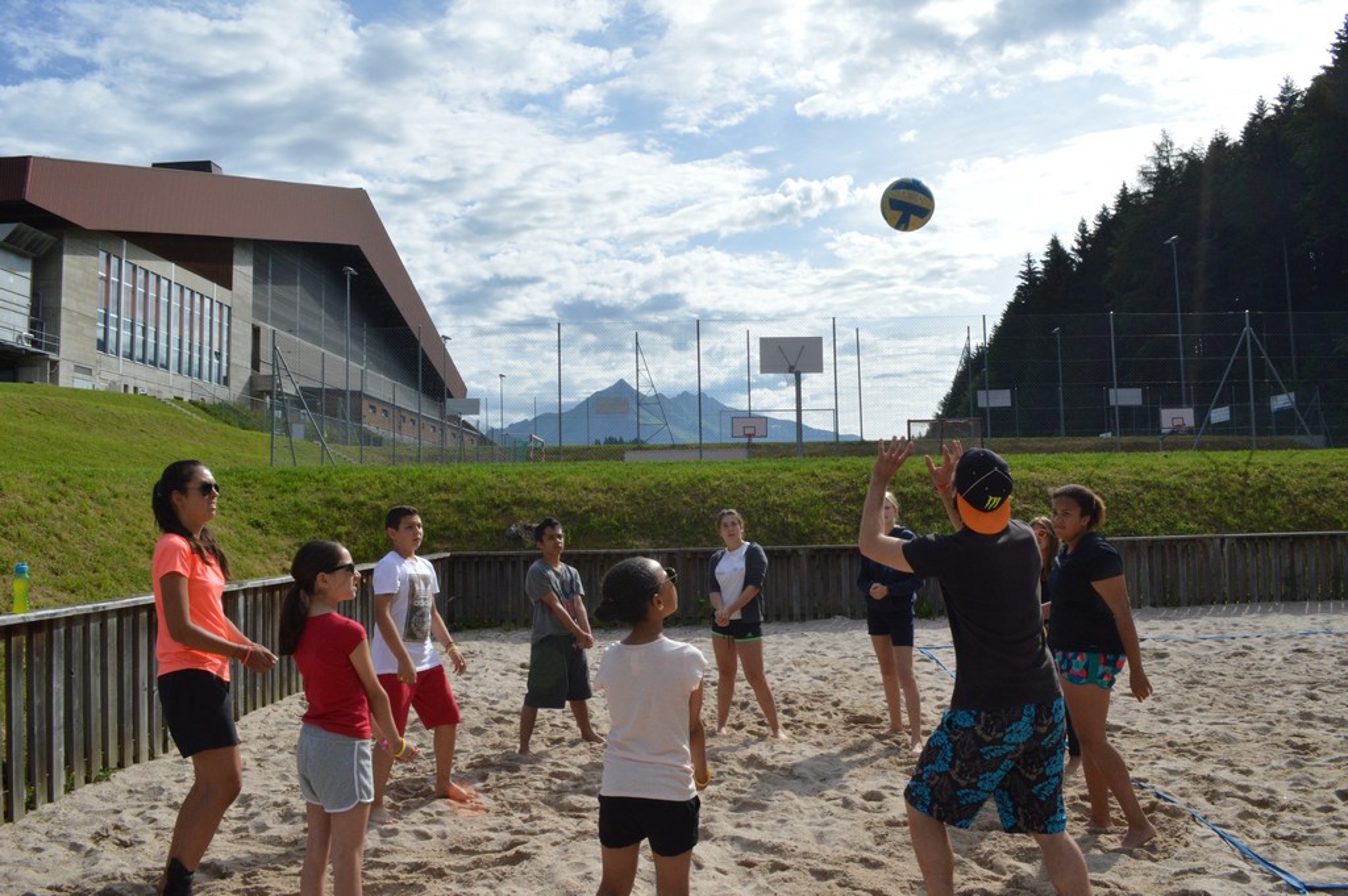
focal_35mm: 27
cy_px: 448
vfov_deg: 47.9
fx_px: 1010
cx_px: 674
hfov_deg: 67.4
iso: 800
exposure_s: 1/640
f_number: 18
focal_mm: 18
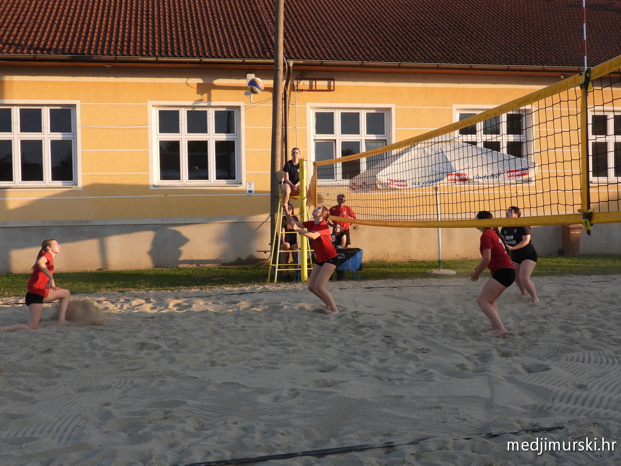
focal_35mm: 41
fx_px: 736
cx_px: 310
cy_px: 233
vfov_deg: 35.1
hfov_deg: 45.8
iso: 100
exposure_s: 1/400
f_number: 3.2
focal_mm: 7.4
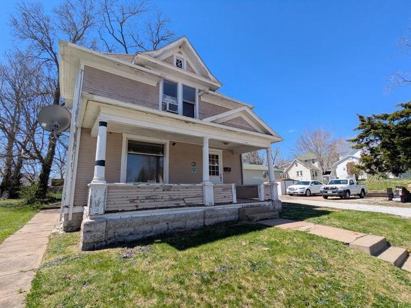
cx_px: 206
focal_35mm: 16
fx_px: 190
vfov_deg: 78.1
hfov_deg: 94.5
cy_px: 154
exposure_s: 1/1453
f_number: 2.2
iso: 49
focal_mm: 2.35
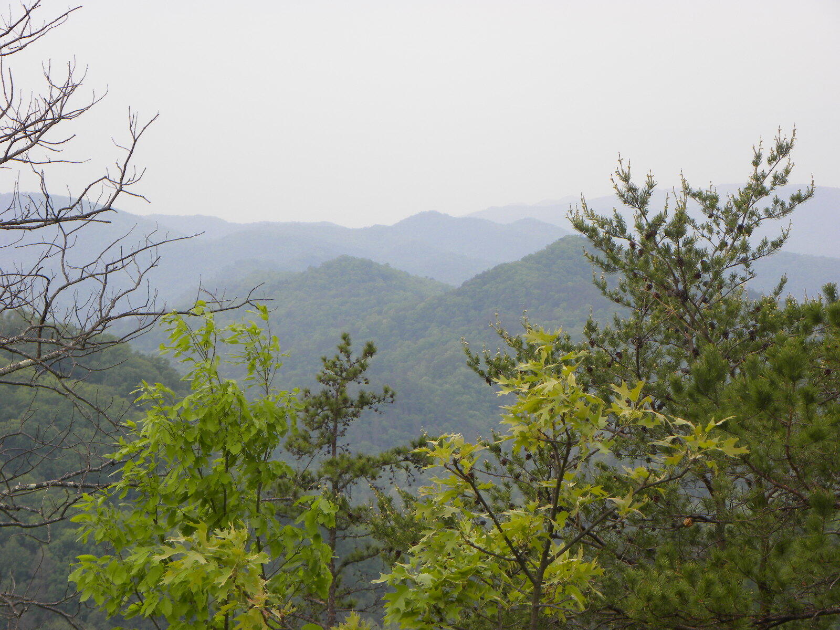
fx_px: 3931
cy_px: 315
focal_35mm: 162
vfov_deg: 9.2
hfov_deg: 12.2
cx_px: 420
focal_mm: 28.8
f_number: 4.5
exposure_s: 1/180
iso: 64
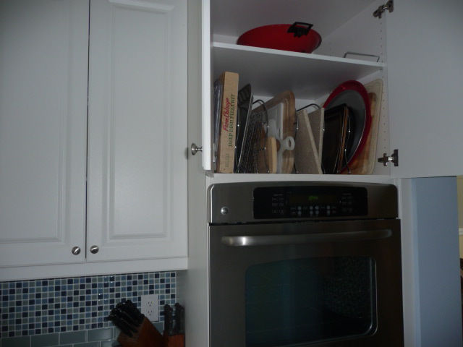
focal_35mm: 28
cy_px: 174
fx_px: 375
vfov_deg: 49.7
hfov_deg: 63.4
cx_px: 232
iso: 100
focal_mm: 4.7
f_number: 3.3
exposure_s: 1/30
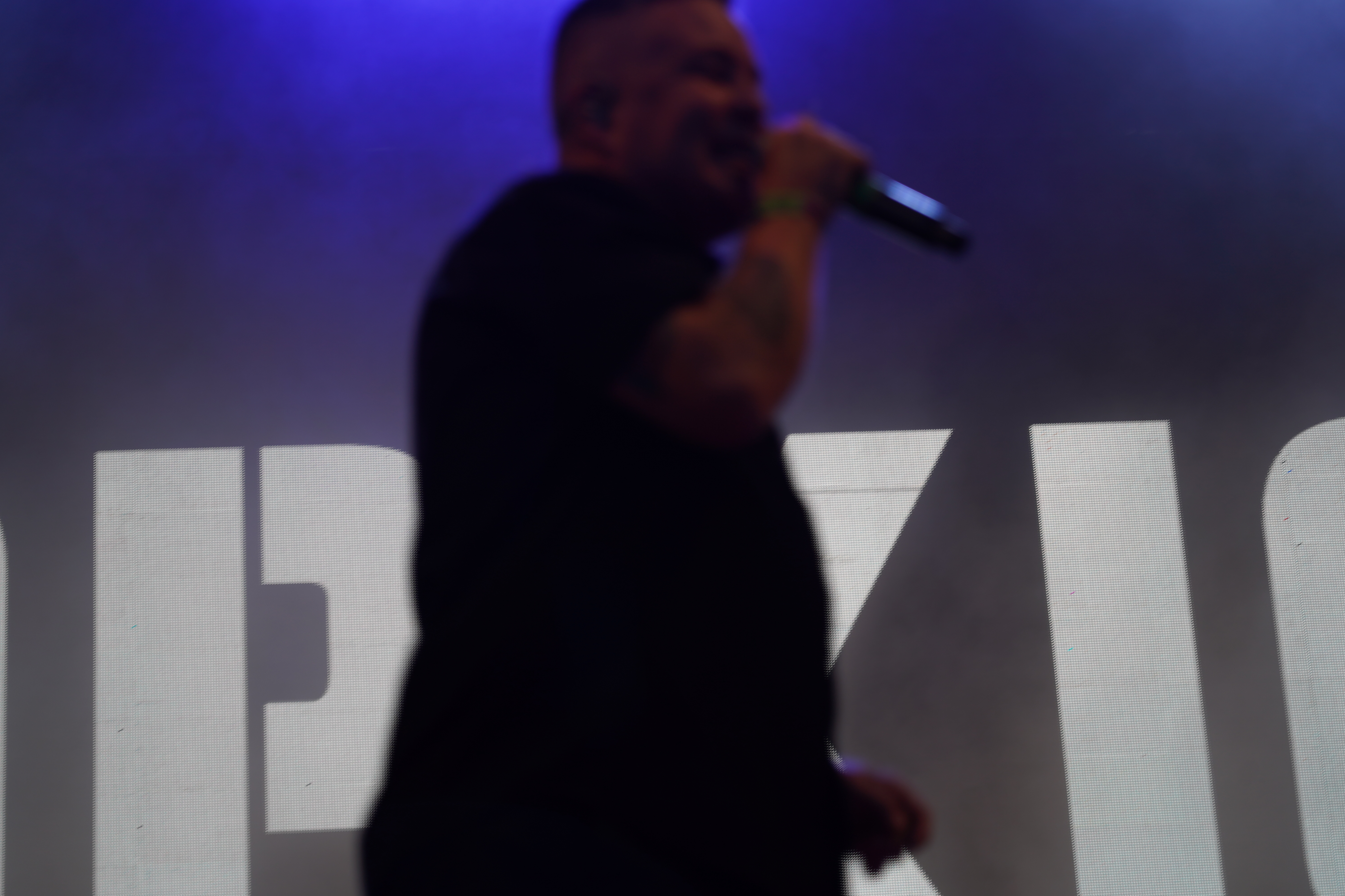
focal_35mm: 105
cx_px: 672
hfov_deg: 19.5
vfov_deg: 13.0
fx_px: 3923
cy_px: 448
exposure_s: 1/125
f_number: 4
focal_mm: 105
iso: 100
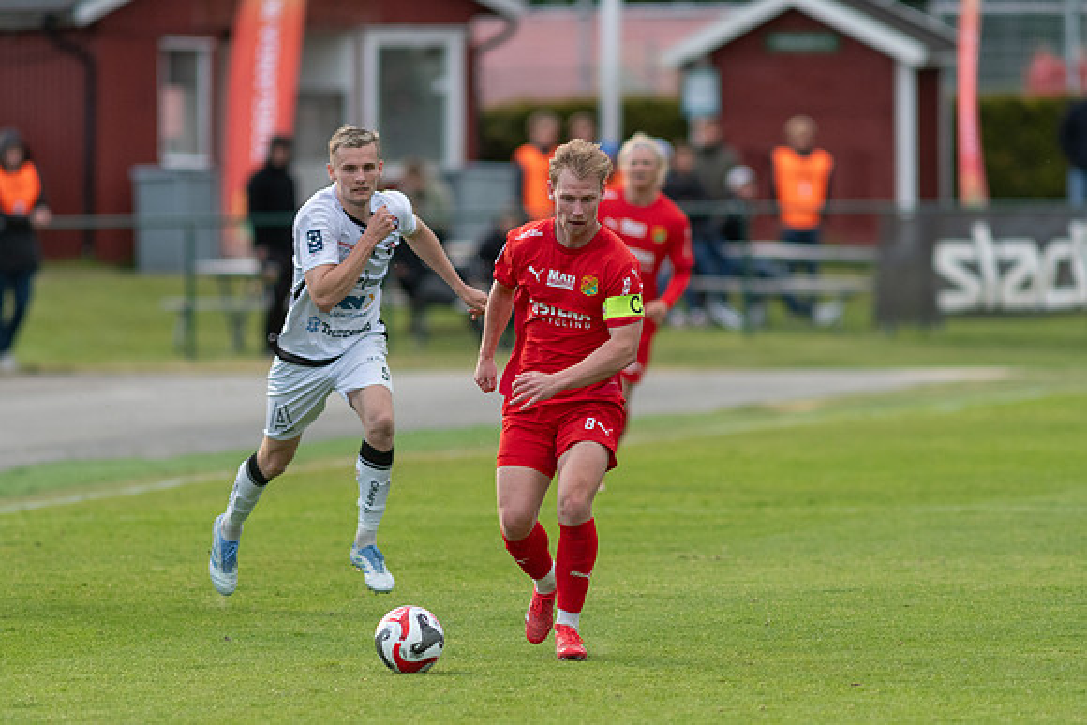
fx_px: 13590
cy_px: 362
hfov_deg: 4.6
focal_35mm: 450
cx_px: 544
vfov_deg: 3.1
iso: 800
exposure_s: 1/1250
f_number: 3.2
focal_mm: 300
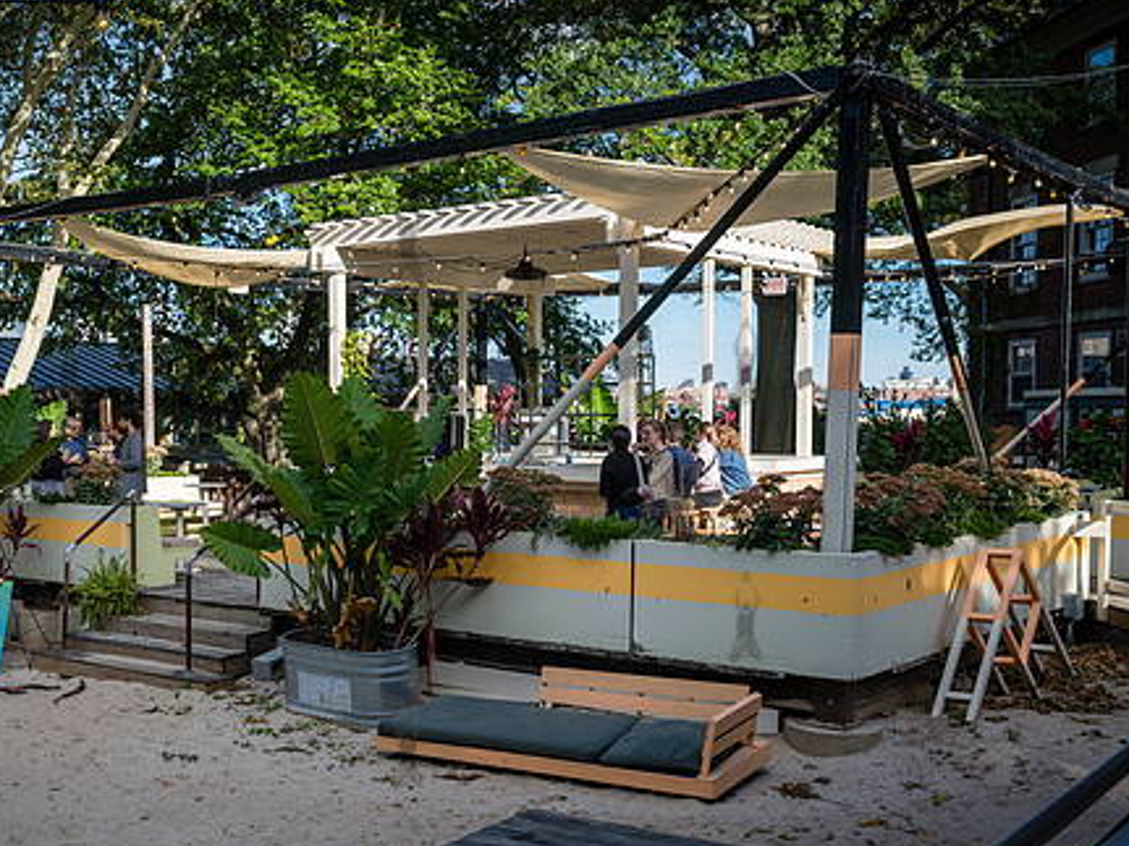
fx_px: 1435
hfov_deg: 42.5
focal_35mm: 44
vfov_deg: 32.8
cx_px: 406
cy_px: 488
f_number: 4.5
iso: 250
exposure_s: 1/800
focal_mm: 34
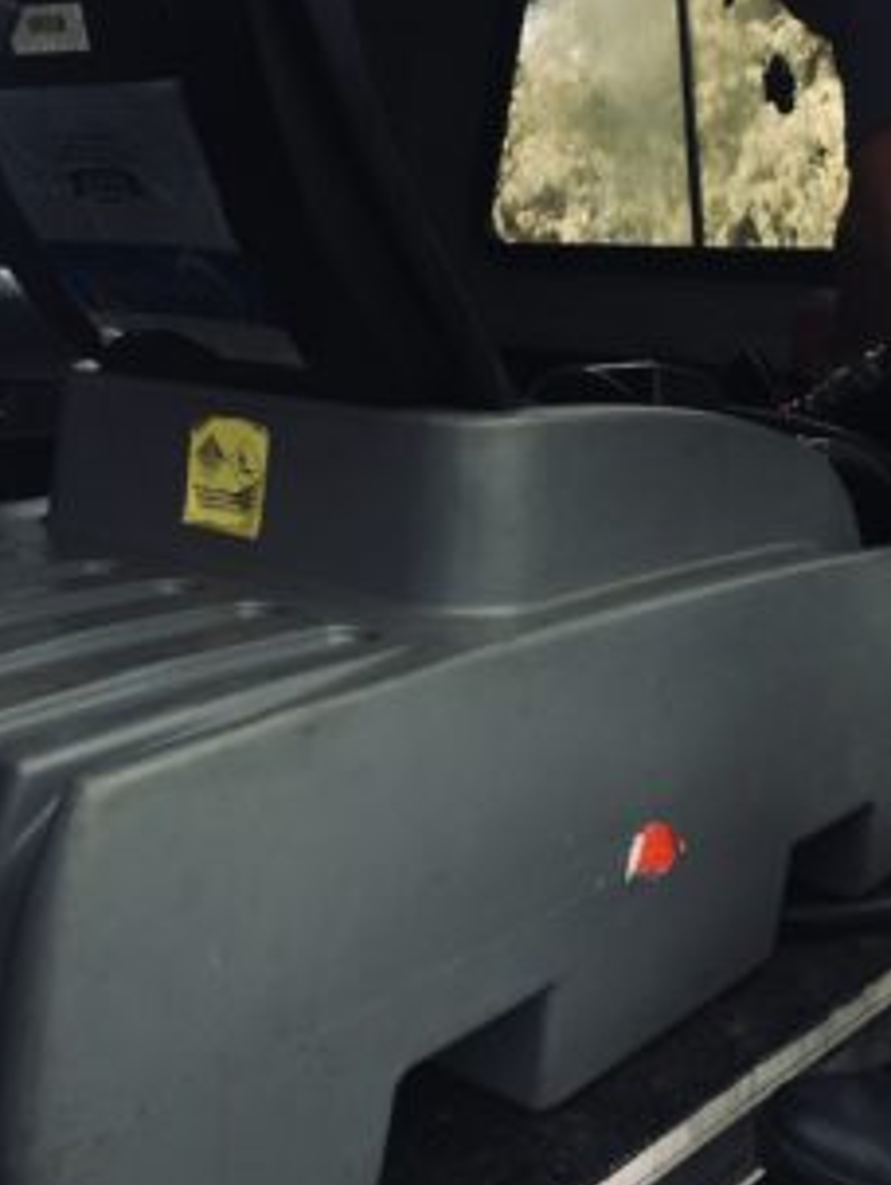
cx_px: 520
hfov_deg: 33.6
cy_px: 336
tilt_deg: -4.1
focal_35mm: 43
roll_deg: -0.5
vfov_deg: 42.8
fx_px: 1473
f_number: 2.2
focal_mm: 4.15
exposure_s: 1/659
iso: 32
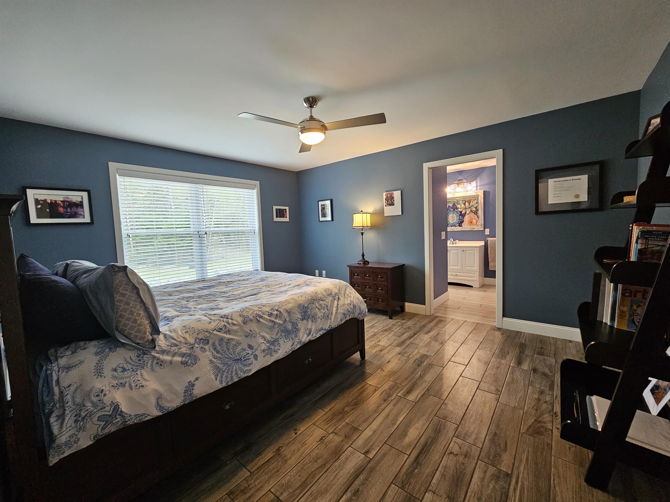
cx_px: 335
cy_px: 251
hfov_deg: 106.2
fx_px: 252
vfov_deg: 89.9
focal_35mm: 13
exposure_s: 1/60
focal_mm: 2.2
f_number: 2.2
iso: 250
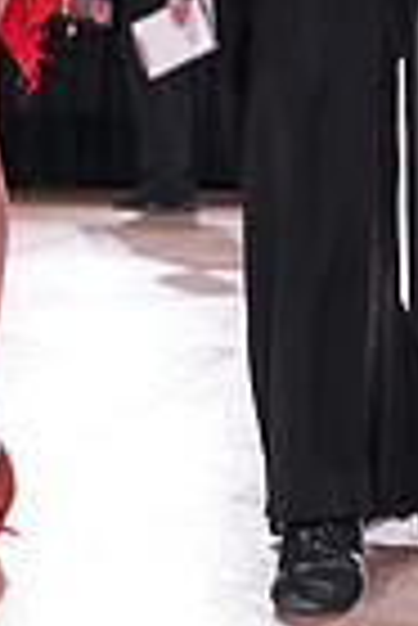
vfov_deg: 12.1
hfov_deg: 8.4
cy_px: -257
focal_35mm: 163
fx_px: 2832
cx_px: 83
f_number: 4
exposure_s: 1/500
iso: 2500
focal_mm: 39
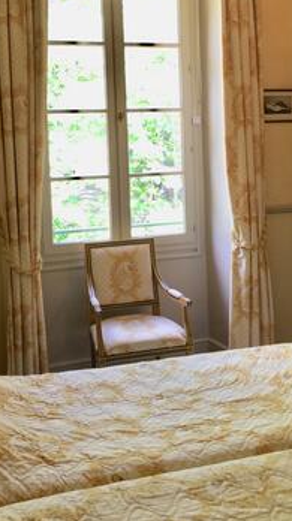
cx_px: 121
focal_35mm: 40
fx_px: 552
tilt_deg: -3.2
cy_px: 196
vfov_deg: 50.0
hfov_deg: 29.6
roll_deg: +2.1
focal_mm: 4.15
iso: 50
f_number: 2.2
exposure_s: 1/33
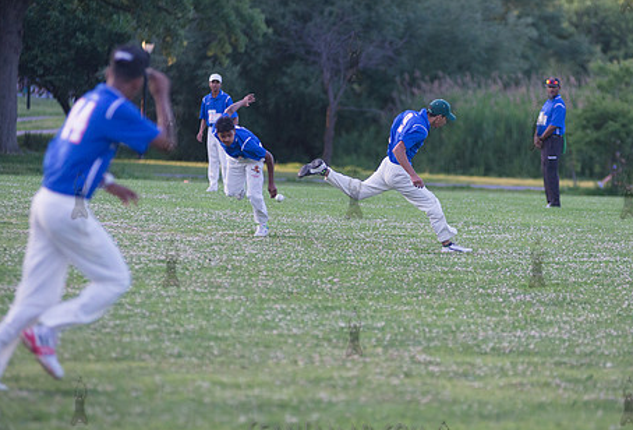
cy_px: 209
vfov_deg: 6.0
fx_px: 4101
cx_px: 384
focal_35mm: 232
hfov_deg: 8.8
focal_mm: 170
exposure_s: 1/2000
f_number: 2.8
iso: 1600
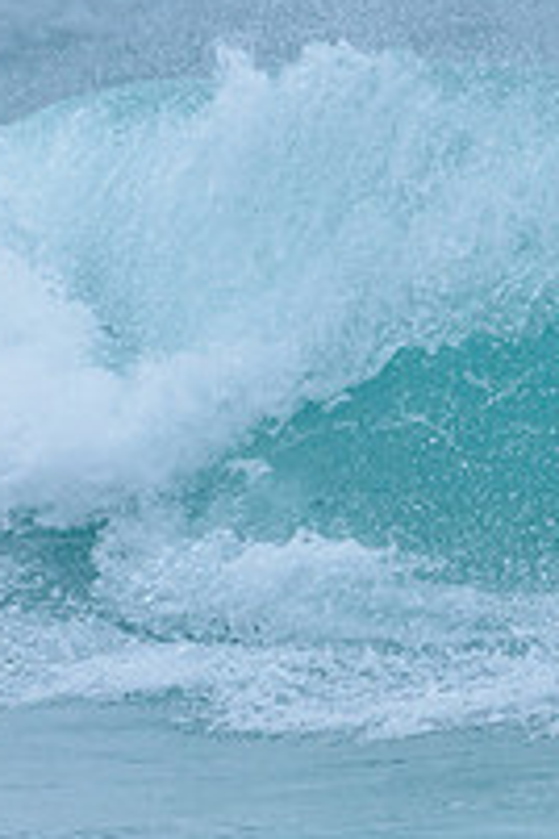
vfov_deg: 1.1
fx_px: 42248
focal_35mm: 1814
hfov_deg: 0.8
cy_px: 420
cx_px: 835
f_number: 5.6
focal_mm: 500
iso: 800
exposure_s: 1/2000
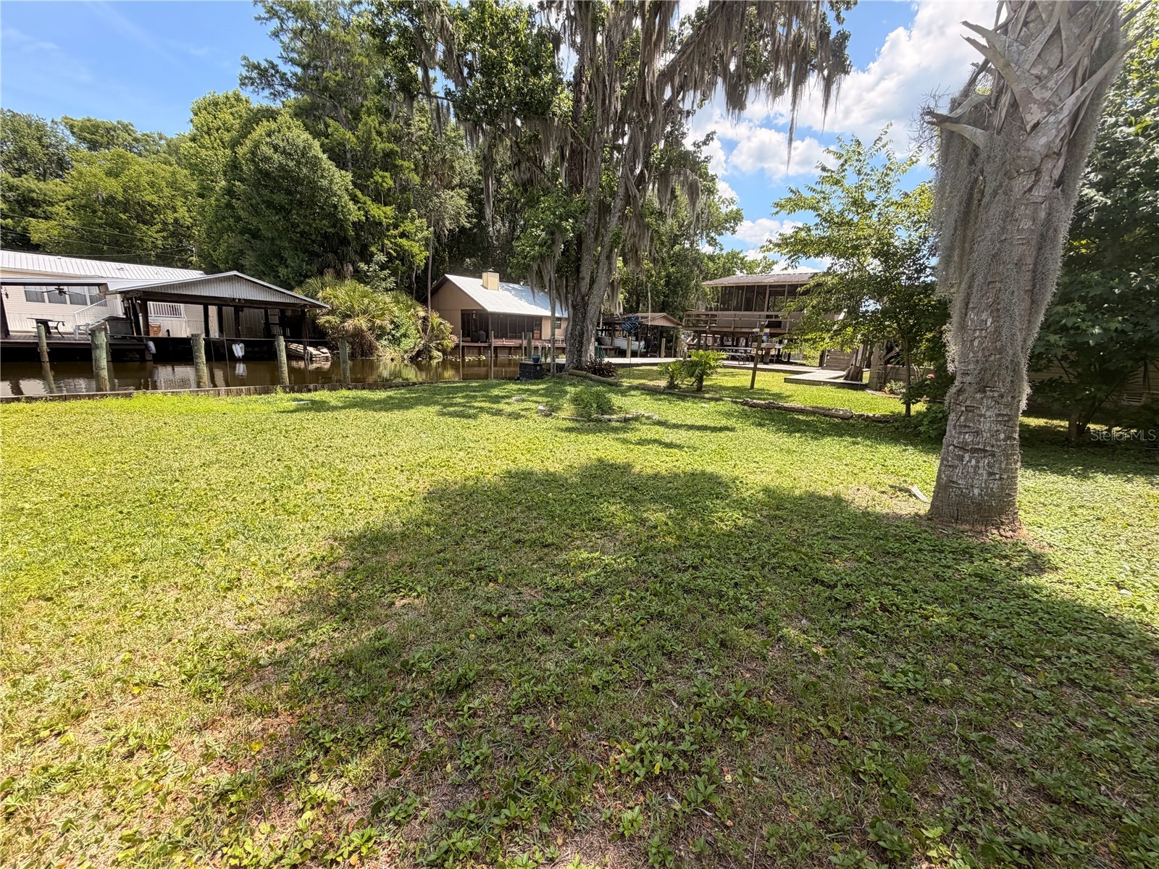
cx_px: 580
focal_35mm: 14
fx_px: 469
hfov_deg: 102.1
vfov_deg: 85.7
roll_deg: -1.6
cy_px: 434
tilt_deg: -13.5
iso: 40
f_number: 2.2
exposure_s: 1/679
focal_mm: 2.22
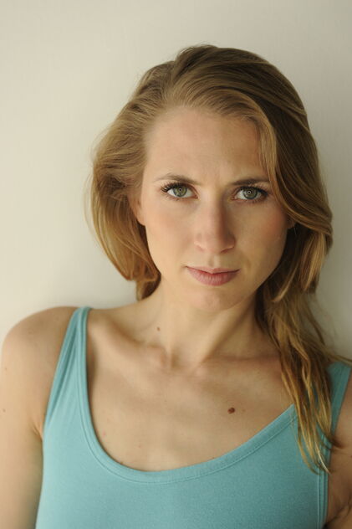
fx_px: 1027
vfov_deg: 28.9
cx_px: 176
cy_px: 264
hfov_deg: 19.4
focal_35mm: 70
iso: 1000
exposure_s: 1/800
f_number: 4.5
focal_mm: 70
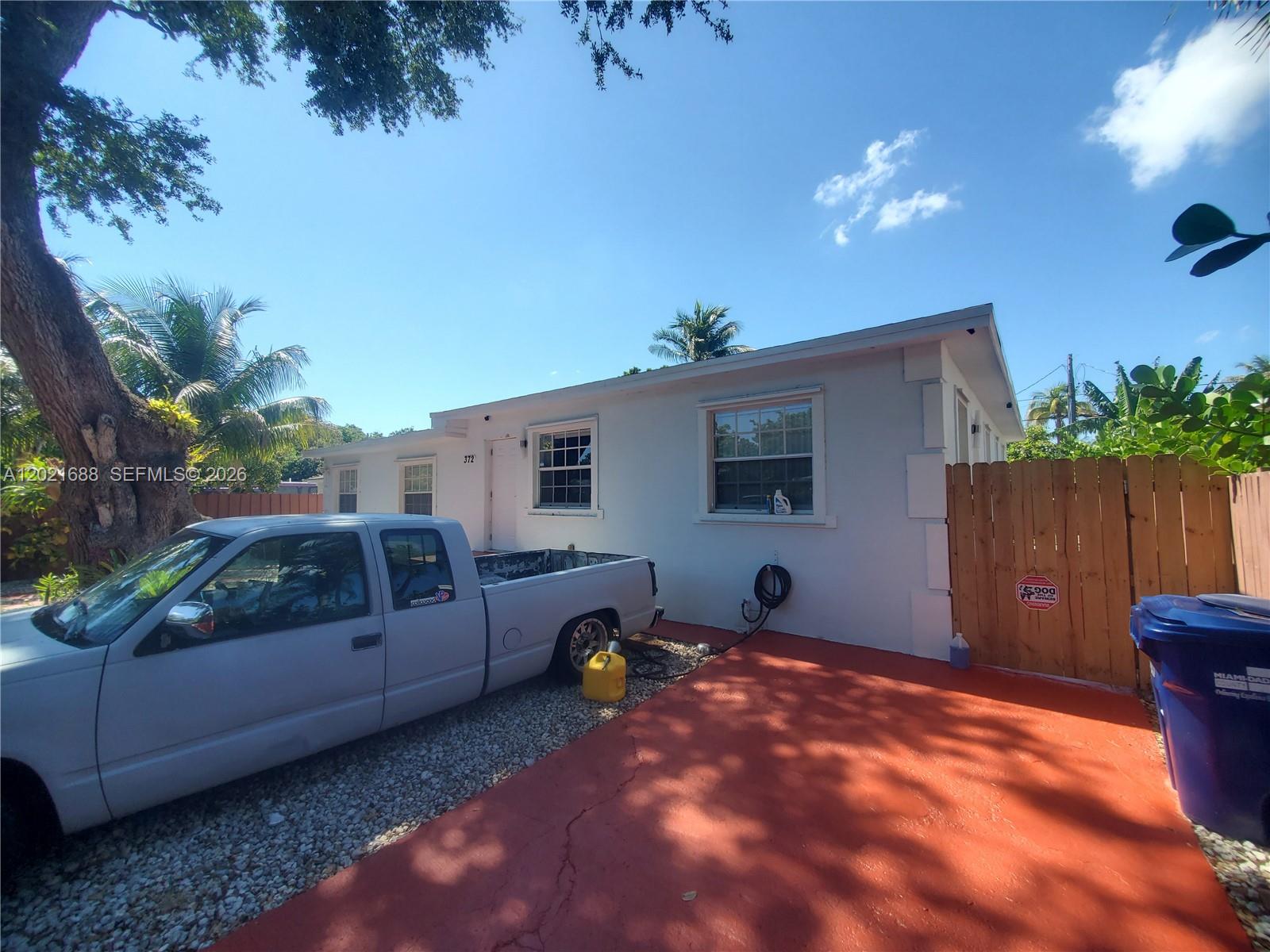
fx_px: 477
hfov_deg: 106.2
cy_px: 476
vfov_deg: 89.9
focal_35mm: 13
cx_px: 635
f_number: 2.2
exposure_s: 1/696
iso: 50
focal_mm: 1.8
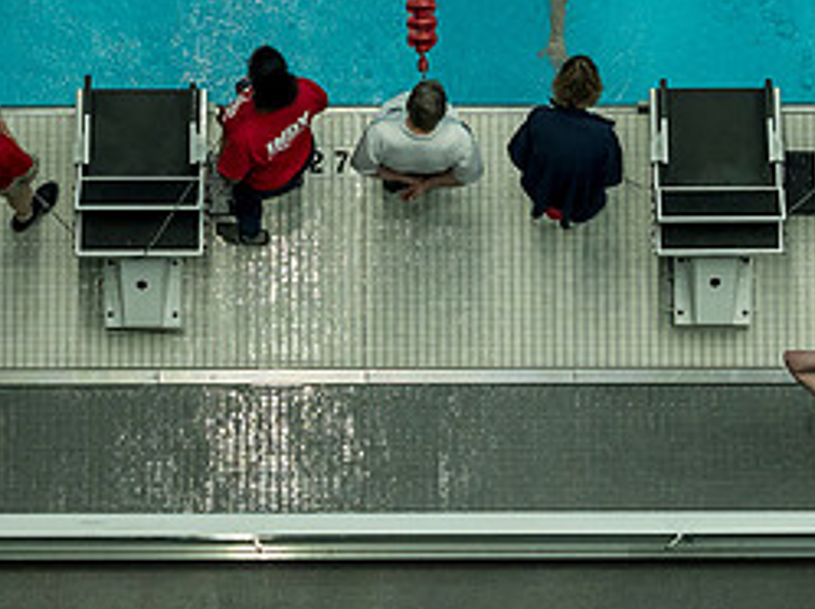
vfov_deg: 7.0
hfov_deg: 9.4
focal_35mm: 210
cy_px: -77
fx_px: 4937
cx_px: 399
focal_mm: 45
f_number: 2.8
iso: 1600
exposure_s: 1/1000
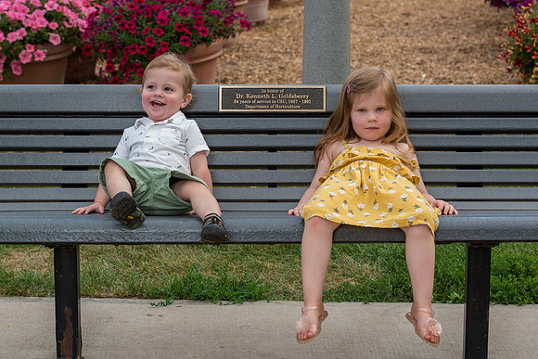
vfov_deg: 12.8
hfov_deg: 19.1
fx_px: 1600
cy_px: 131
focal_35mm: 107
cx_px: 273
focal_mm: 82
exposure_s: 1/250
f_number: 6.3
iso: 400
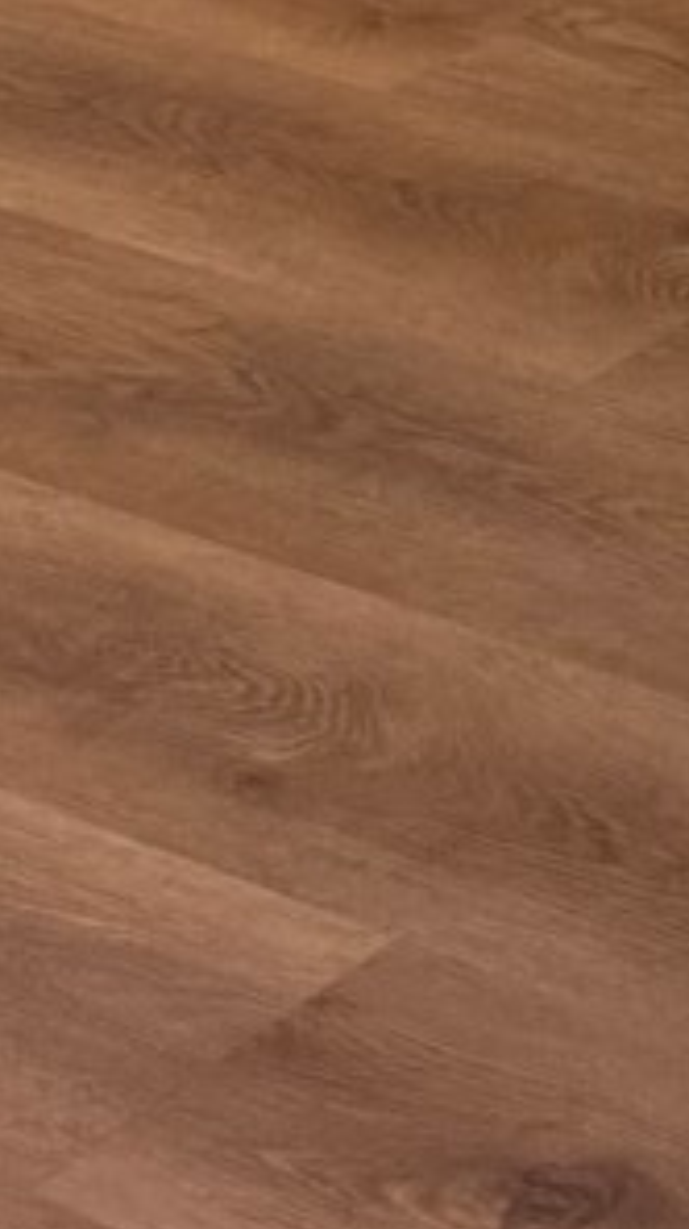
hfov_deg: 6.0
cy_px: -2068
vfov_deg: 9.9
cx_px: 2382
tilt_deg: -5.7
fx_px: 5892
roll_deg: +3.8
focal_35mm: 181
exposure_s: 1/120
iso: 64
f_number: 1.78
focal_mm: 6.76
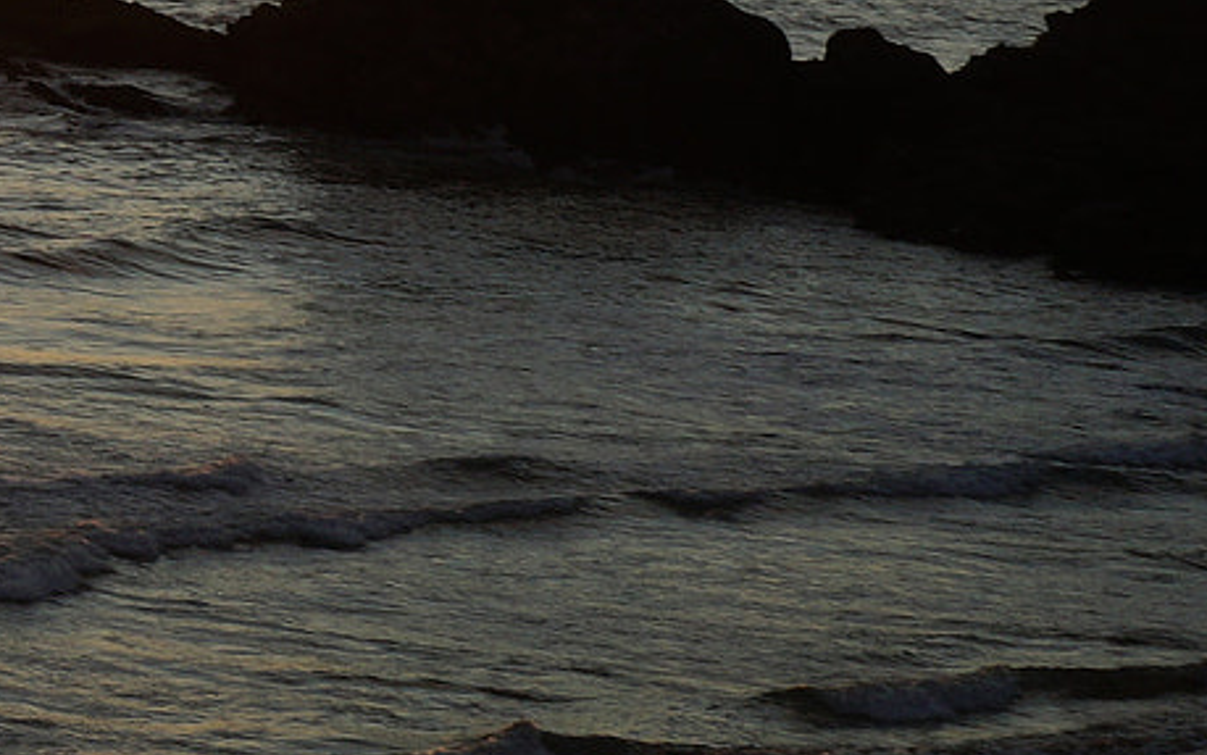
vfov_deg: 6.3
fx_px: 6836
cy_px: 112
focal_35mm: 208
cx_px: -834
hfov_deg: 9.7
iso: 200
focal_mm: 39
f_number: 16
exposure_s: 1/125
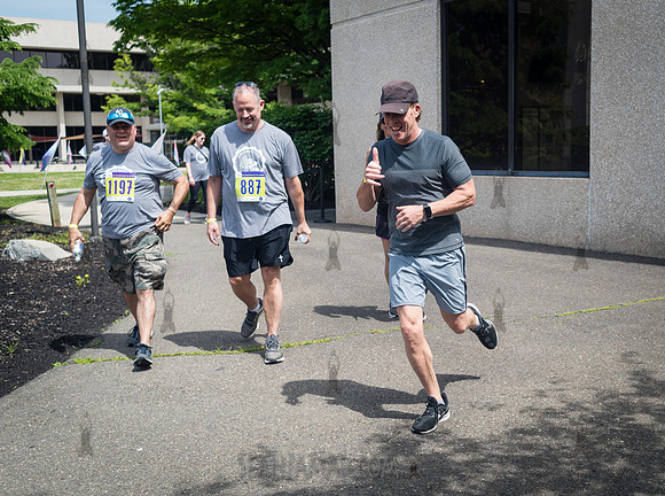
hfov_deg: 43.8
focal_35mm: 43
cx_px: 416
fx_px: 819
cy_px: 244
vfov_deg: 33.7
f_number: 4
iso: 200
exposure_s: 1/1000
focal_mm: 35
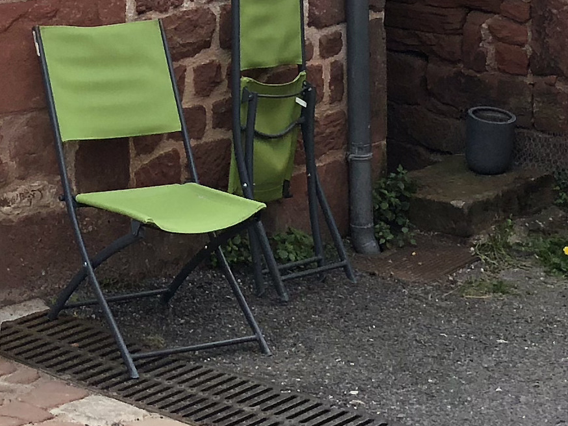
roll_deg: +1.9
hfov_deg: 15.2
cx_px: 58
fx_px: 2100
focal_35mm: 128
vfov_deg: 10.8
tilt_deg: -1.2
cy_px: -348
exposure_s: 1/1600
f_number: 1.8
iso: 20
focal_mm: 4
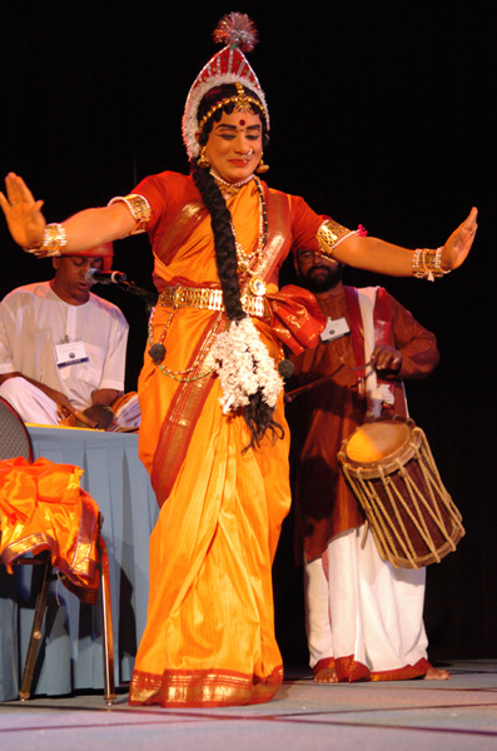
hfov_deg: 20.1
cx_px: 248
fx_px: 1405
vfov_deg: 29.9
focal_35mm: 68
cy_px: 376
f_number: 2.8
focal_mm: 45
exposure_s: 1/100
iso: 800
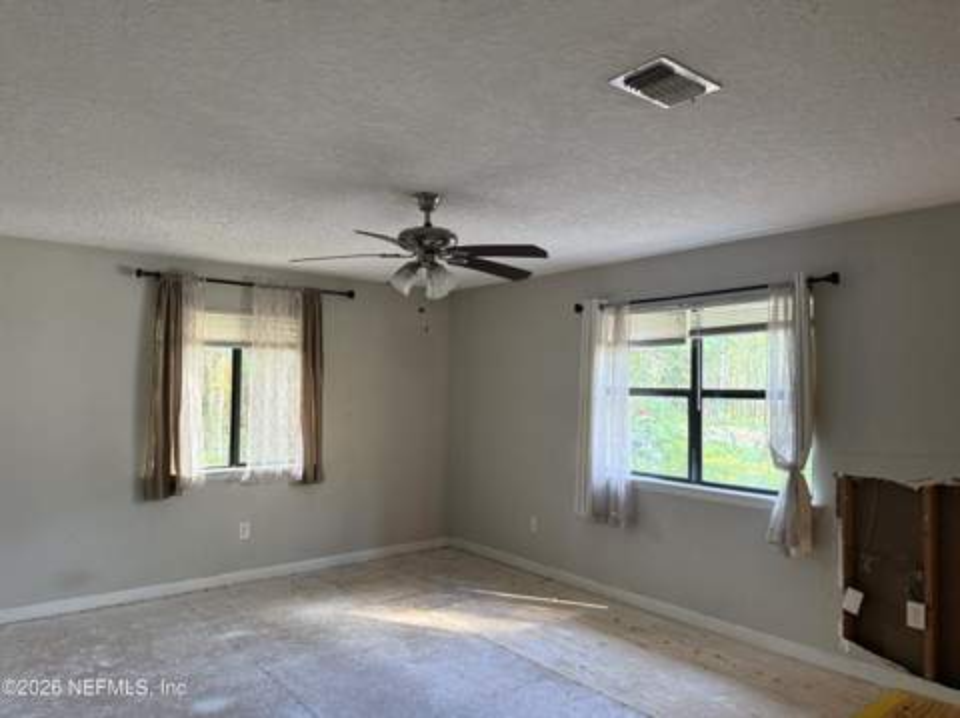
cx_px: 480
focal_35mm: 24
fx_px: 665
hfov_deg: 71.7
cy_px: 359
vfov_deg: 56.7
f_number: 1.78
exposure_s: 1/60
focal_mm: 6.76
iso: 200
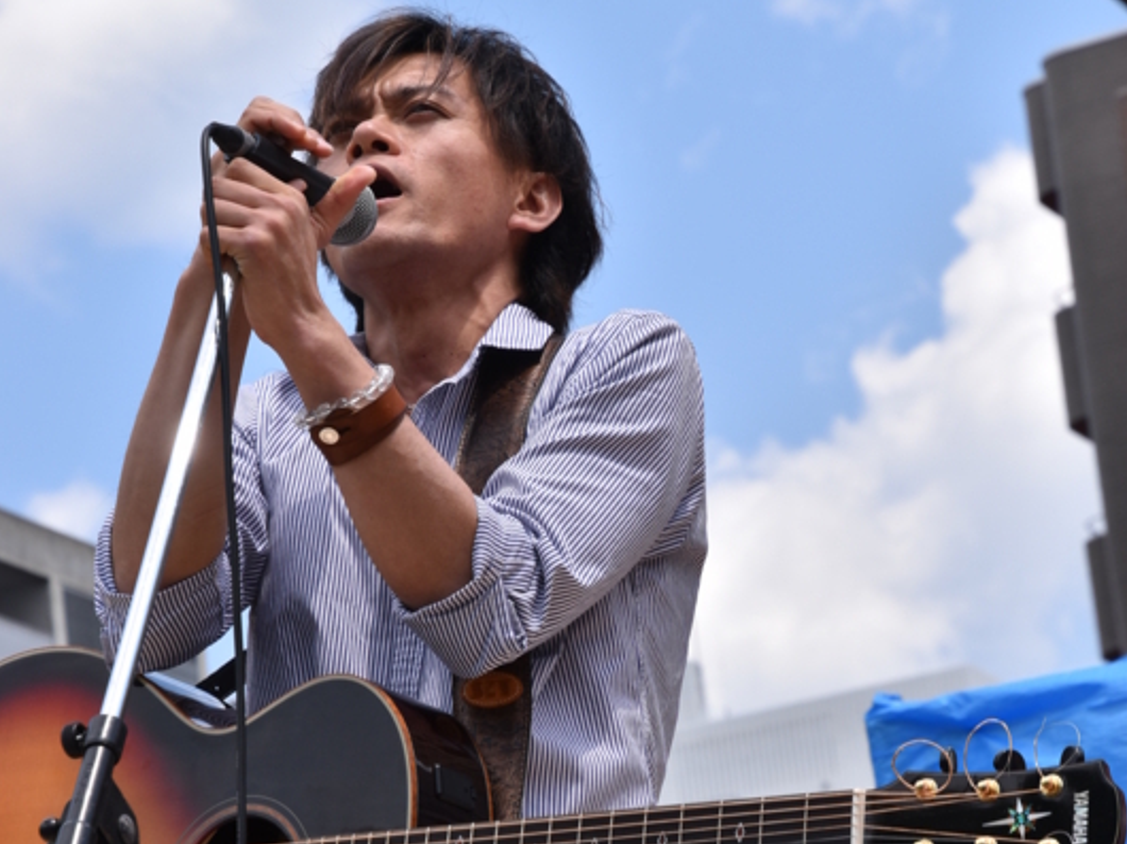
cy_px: 593
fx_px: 5532
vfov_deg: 8.7
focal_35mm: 170
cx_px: 560
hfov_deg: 11.6
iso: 200
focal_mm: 78
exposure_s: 1/400
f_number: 10
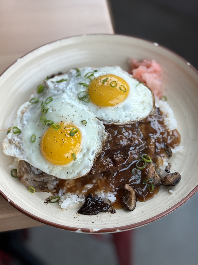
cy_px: 130
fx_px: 374
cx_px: 97
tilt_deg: -53.7
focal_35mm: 49
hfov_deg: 29.7
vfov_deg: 38.9
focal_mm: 6.76
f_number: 1.78
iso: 64
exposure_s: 1/120
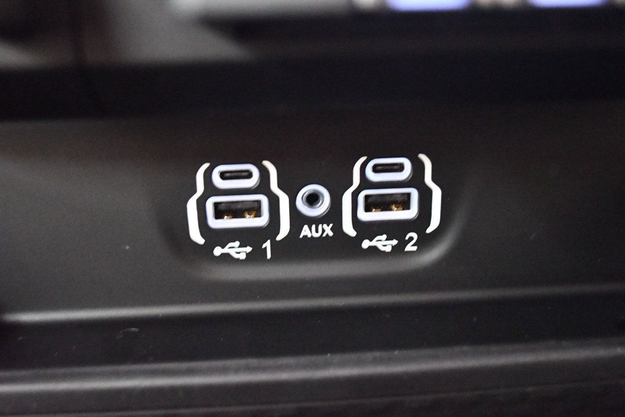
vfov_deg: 31.9
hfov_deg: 46.4
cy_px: 208
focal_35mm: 42
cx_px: 312
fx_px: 729
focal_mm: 28
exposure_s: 1/20
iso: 12800
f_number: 4.5
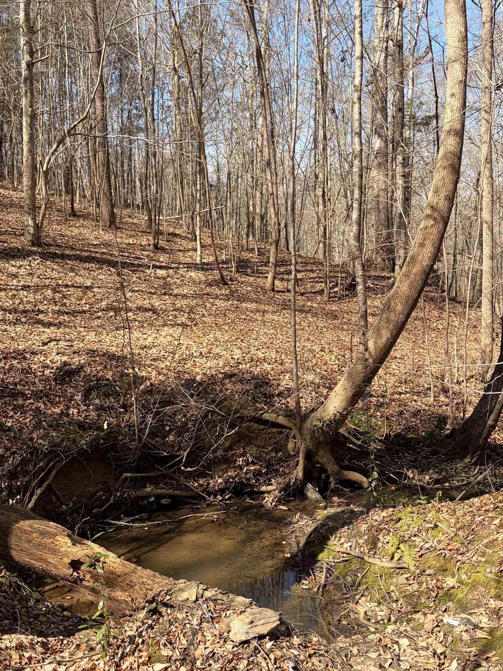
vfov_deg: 52.6
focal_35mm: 35
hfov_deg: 40.6
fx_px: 678
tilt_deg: -5.3
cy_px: 353
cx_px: 221
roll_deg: +1.3
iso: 50
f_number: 1.6
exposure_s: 1/1239
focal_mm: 5.96
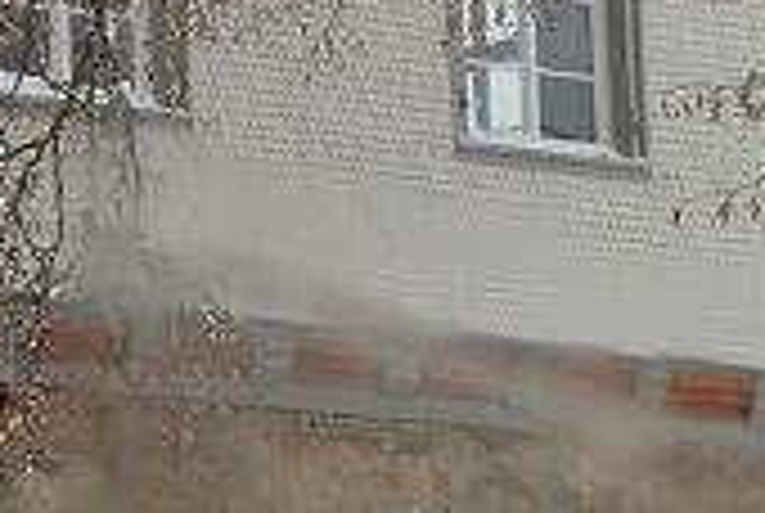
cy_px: 72
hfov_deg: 7.7
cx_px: -810
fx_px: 5386
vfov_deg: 5.4
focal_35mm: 253
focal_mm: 24
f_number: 5.6
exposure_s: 1/125
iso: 320
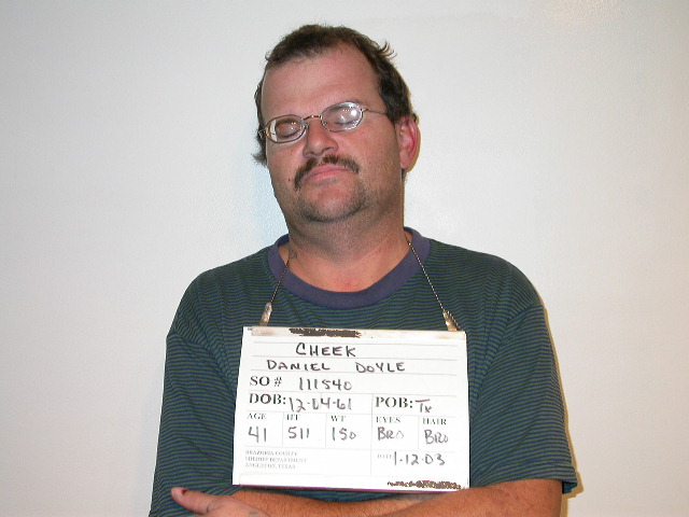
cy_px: 258
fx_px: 1154
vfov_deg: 25.2
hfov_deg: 33.2
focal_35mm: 58
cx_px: 344
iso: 100
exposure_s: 1/60.3
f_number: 3
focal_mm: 12
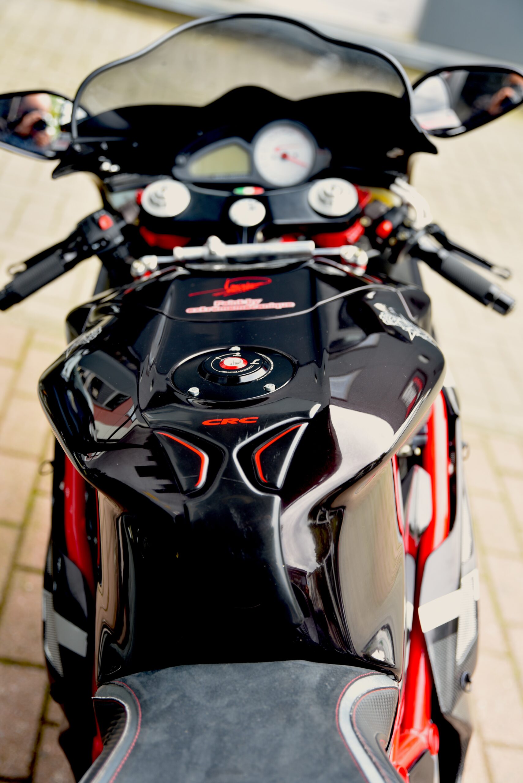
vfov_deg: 39.6
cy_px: 392
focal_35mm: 50
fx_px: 1088
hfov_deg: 27.0
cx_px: 262
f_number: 2.8
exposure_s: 1/60
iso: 100
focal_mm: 50
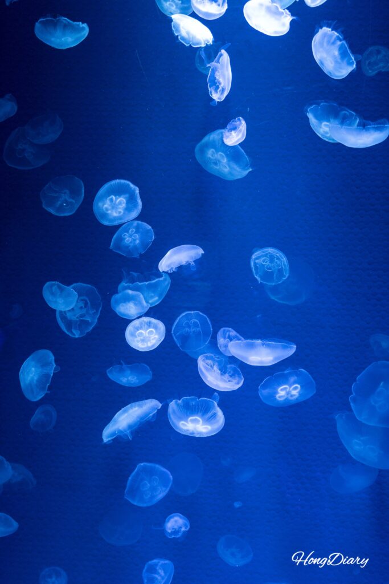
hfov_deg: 36.0
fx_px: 599
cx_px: 194
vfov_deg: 51.9
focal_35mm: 37
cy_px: 292
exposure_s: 1/160
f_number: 5
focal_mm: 37
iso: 3200
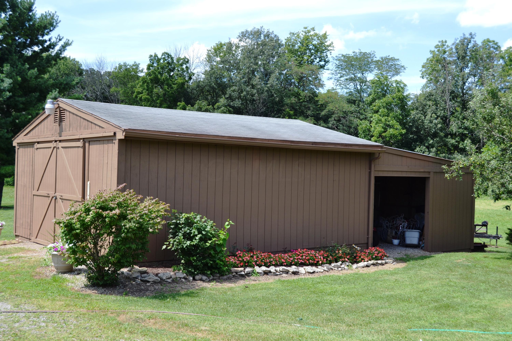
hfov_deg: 46.4
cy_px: 170
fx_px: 597
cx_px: 256
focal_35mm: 42
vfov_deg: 31.9
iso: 100
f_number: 6.3
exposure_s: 1/160
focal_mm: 28
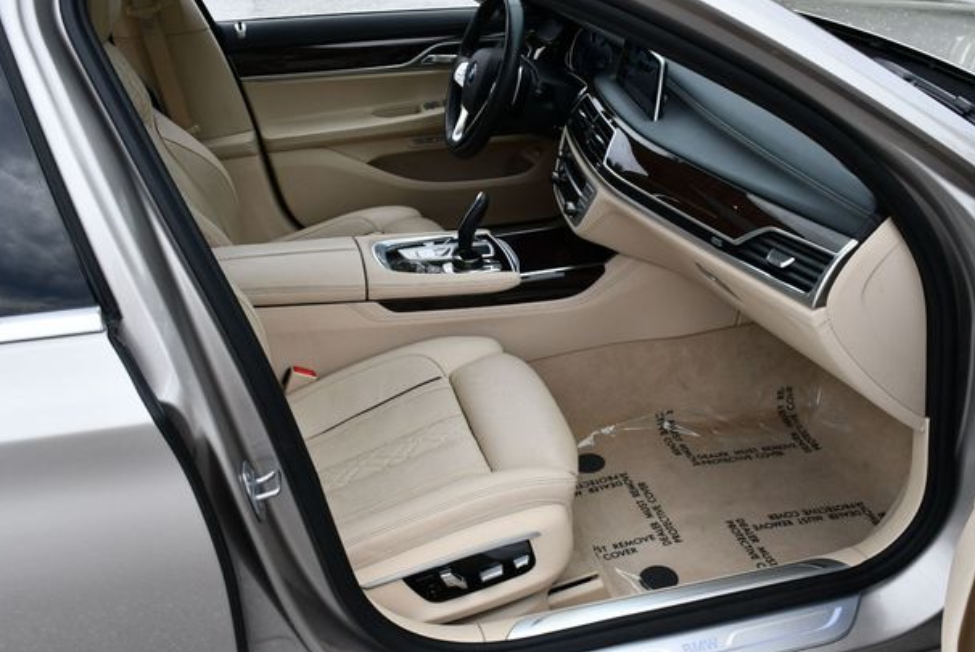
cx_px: 500
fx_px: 1030
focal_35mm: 38
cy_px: 316
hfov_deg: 50.7
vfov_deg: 35.1
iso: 360
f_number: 5.6
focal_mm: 18
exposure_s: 1/250
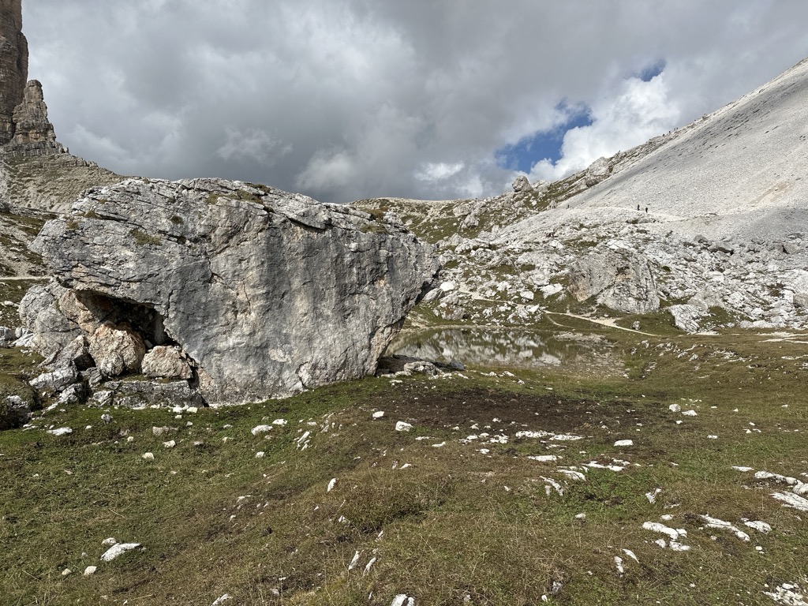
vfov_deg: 56.8
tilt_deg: -0.9
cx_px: 404
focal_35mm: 24
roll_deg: -1.3
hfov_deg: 71.6
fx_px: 560
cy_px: 303
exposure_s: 1/10753
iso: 80
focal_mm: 6.86
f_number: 1.78
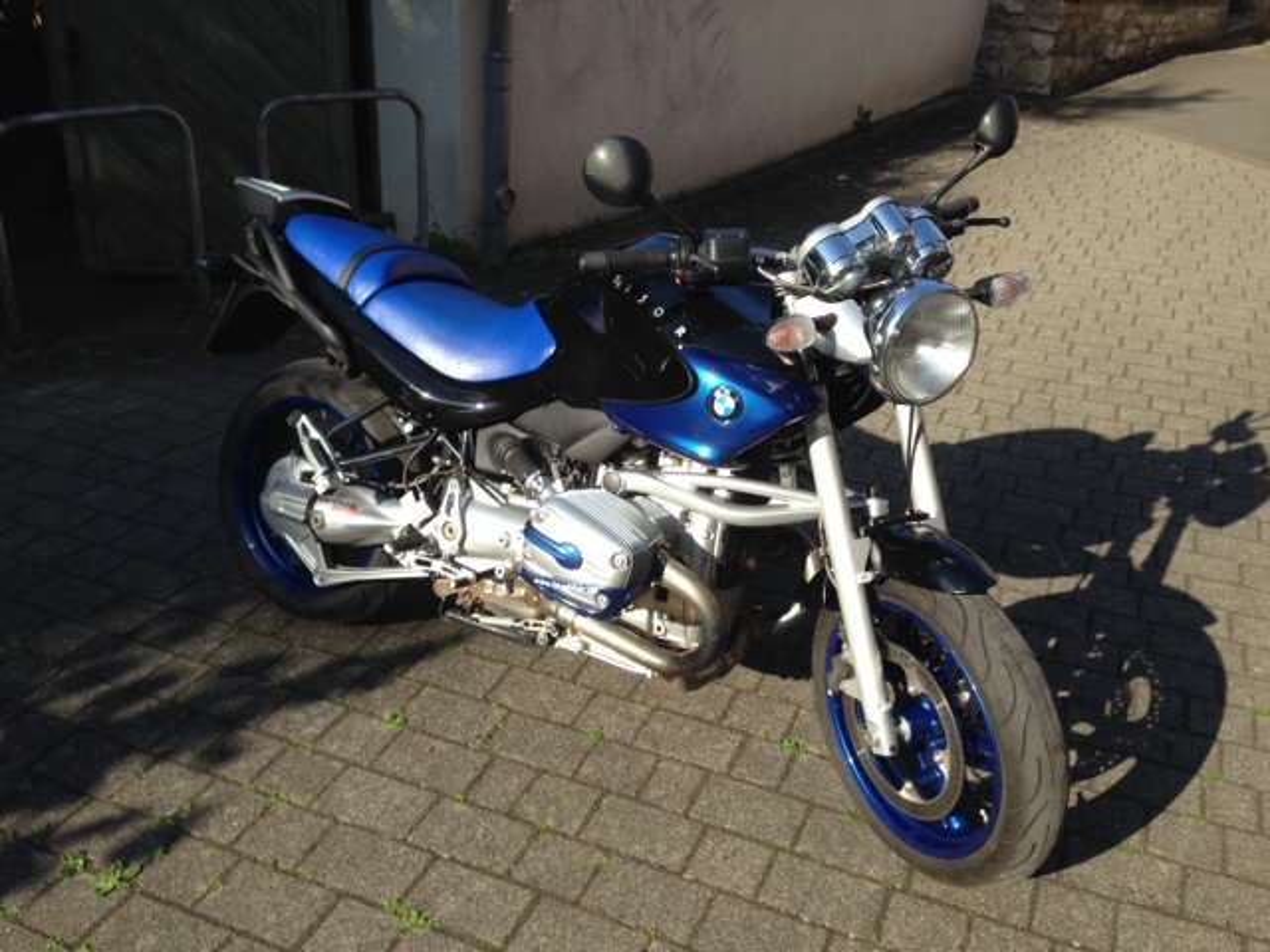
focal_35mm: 33
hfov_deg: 55.4
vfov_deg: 42.9
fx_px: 1211
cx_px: 635
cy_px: 476
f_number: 2.4
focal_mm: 4.12
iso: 50
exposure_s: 1/661
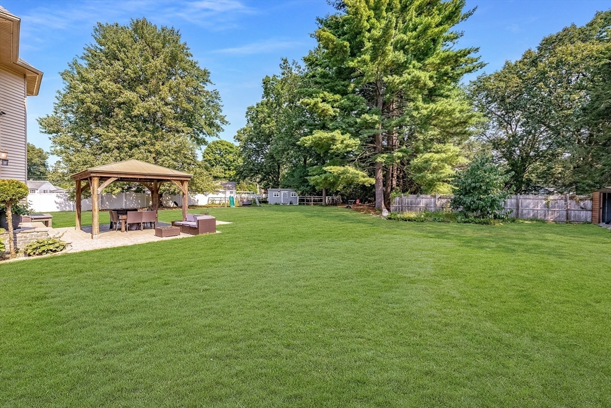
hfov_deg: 104.2
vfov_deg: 81.3
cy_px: 204
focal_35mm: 14
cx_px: 306
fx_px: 238
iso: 320
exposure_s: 1/250
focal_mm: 14
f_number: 8
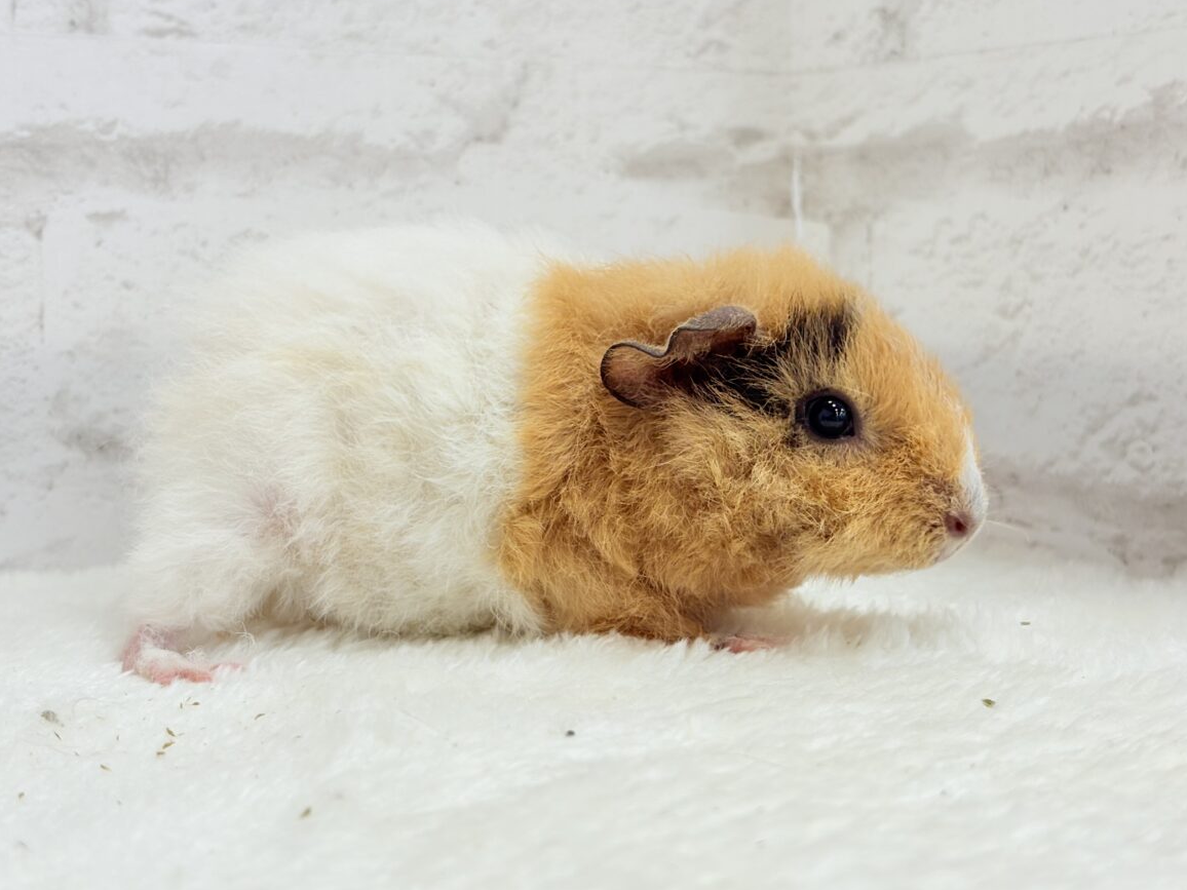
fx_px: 1852
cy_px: 453
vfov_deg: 27.0
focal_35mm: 54
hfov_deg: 35.5
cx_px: 613
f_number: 1.6
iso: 64
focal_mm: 5.96
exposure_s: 1/100
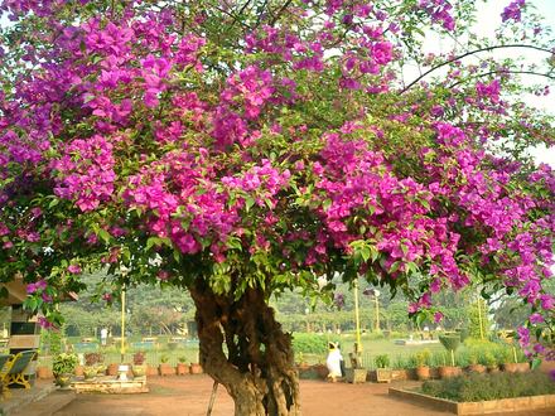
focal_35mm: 36
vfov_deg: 39.7
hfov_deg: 51.4
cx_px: 278
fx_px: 577
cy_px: 208
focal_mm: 7.5
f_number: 3.2
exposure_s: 1/200
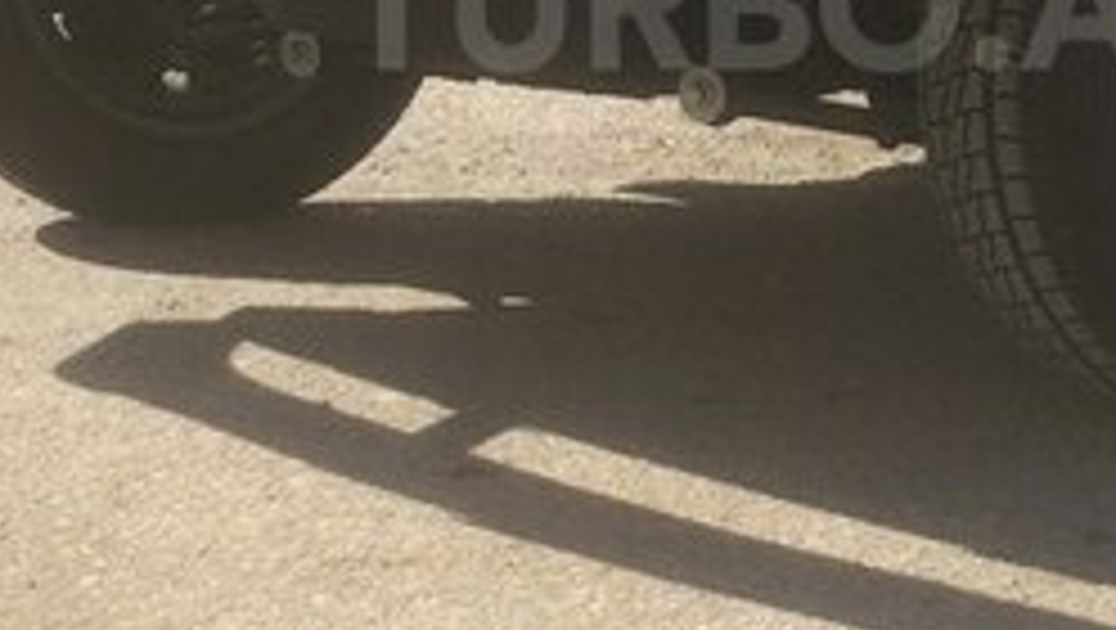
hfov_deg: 25.1
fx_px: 2488
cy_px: 2
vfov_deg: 14.2
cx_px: 801
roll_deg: +0.2
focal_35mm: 84
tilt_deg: -18.7
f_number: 2.2
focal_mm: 4.15
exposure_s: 1/1786
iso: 32
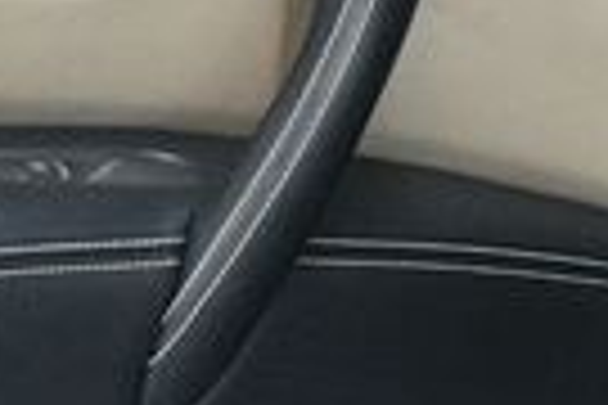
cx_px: -32
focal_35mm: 156
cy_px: 369
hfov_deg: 13.0
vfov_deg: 8.8
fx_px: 2634
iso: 3200
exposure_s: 1/100
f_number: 3.5
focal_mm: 22
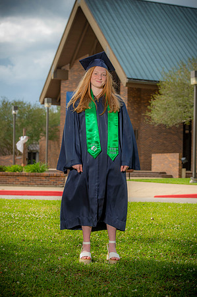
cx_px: 98
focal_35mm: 80
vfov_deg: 25.4
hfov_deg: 17.0
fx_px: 658
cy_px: 148
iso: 80
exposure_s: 1/250
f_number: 5.6
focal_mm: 80
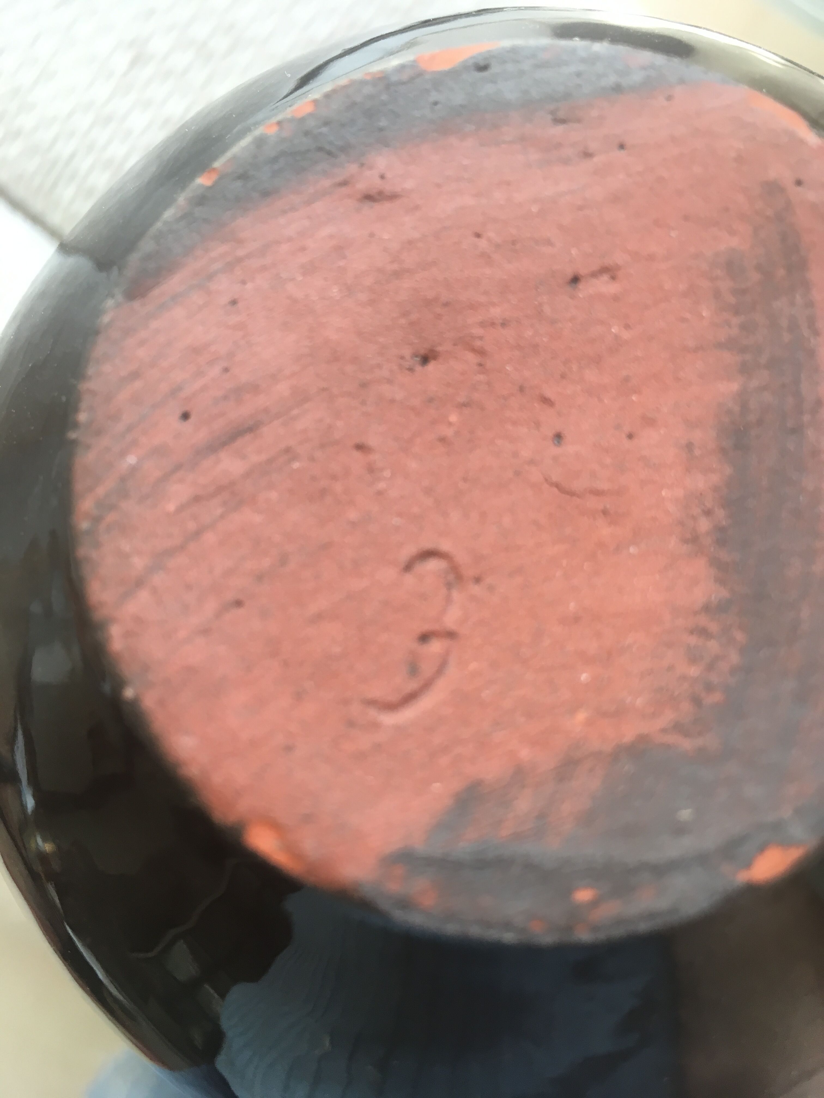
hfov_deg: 48.2
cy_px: 549
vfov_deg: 61.7
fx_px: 920
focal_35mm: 29
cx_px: 412
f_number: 2.2
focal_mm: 4.15
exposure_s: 1/33
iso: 25
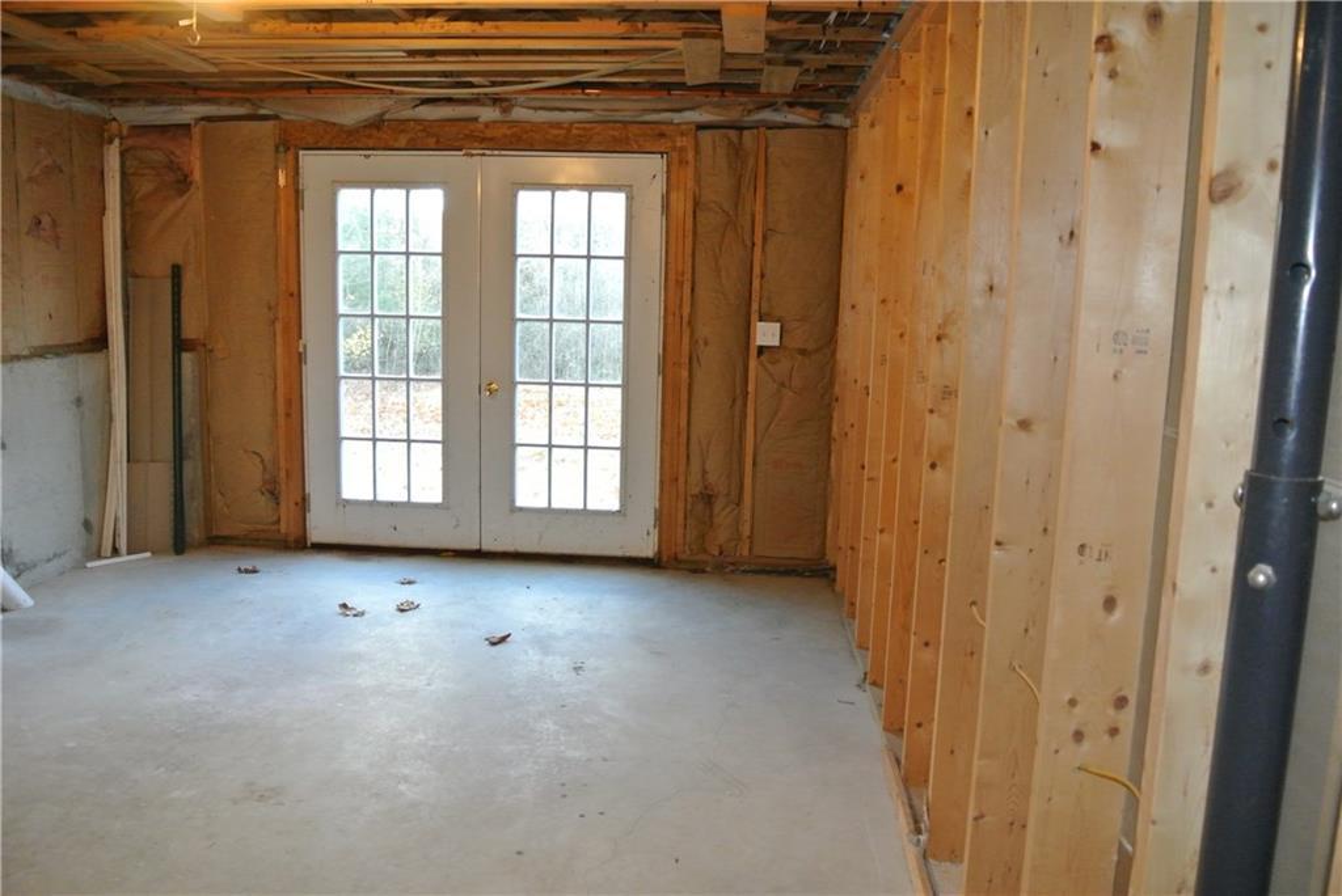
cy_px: 448
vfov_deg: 48.0
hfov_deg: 67.4
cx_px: 671
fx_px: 1007
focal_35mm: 27
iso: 900
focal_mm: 10
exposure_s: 1/60
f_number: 3.5
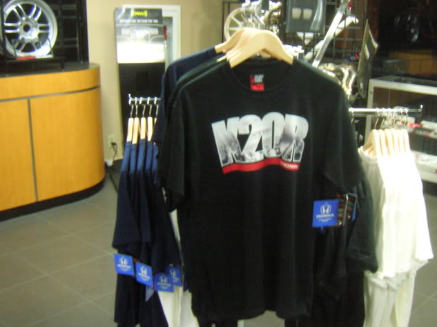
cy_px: 199
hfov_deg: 43.7
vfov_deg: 33.4
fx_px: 543
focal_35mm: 43
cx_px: 258
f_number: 2.9
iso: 200
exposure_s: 1/2.4
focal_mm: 5.7
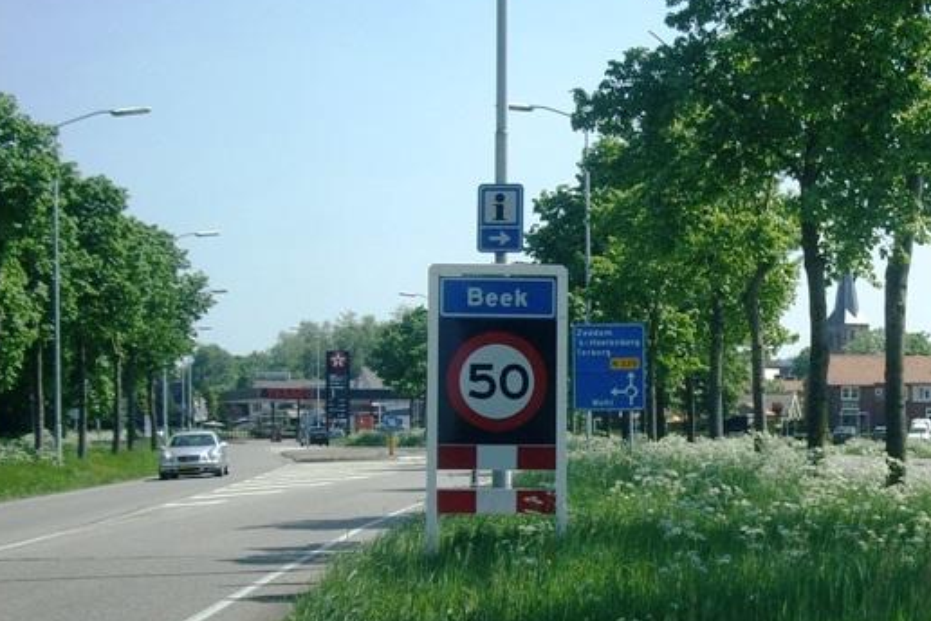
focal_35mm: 49
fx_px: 1267
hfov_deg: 40.3
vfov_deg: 27.5
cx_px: 498
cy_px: 292
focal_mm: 7.9
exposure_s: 1/640
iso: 64
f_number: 2.8
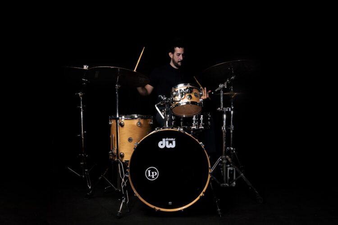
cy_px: 112
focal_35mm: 31
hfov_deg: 60.3
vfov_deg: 42.3
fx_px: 291
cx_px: 169
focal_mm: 31
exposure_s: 1/160
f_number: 13
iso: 250
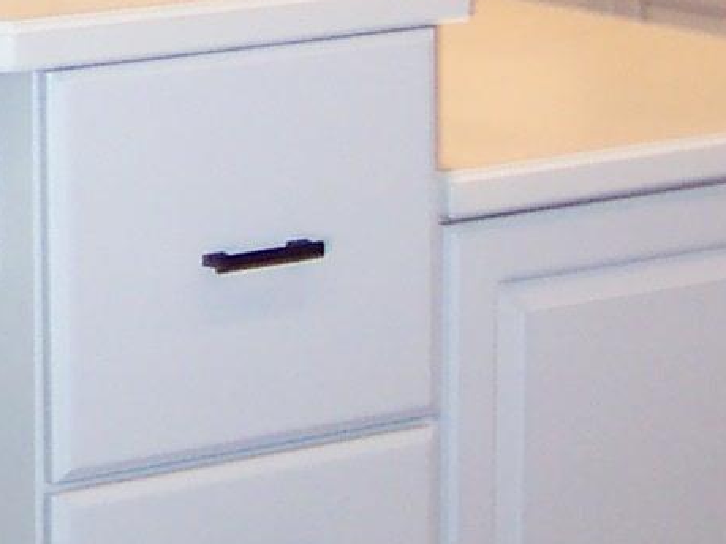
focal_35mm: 172
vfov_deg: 8.5
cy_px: -253
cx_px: -245
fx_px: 3606
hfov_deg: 11.2
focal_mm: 8
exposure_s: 1/30
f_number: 2.8
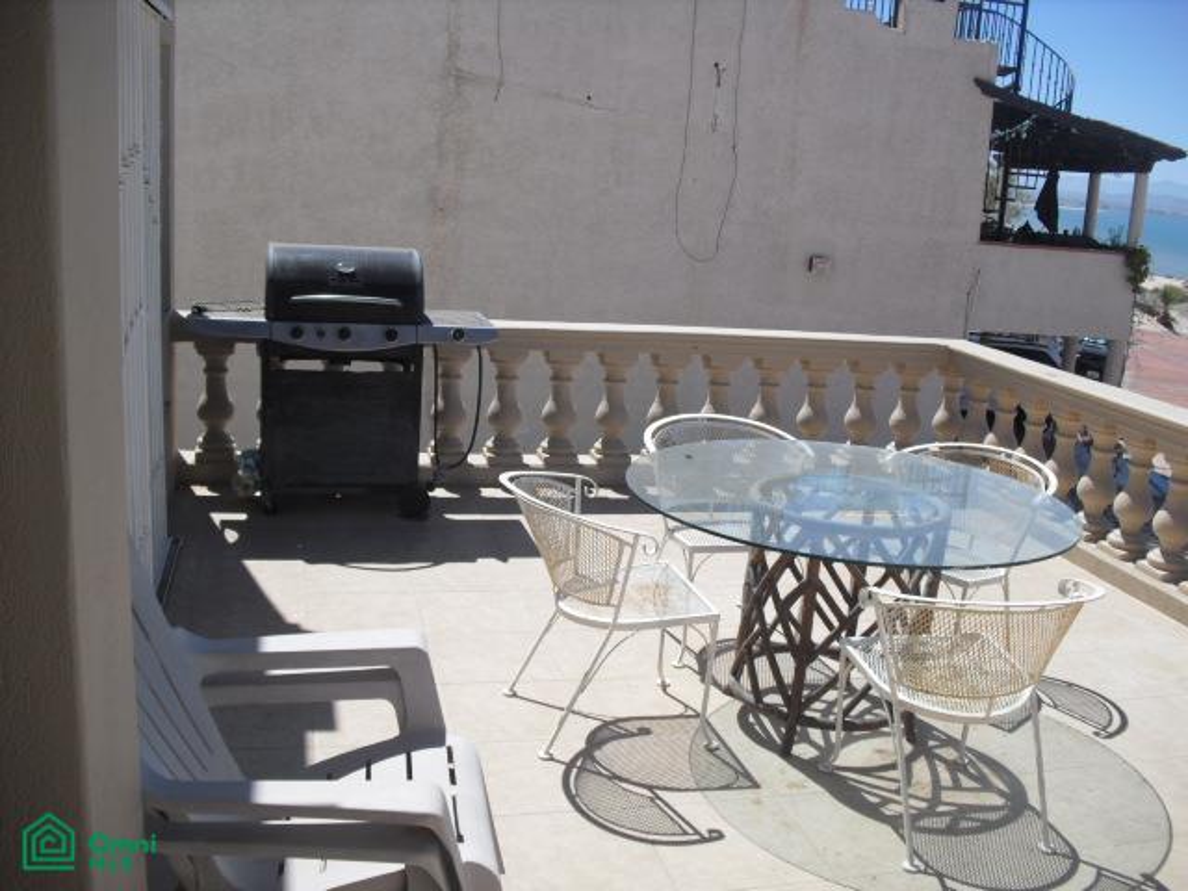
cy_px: 446
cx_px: 594
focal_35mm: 36
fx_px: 1235
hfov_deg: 51.4
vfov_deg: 39.7
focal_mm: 6.3
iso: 64
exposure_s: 1/160
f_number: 7.8
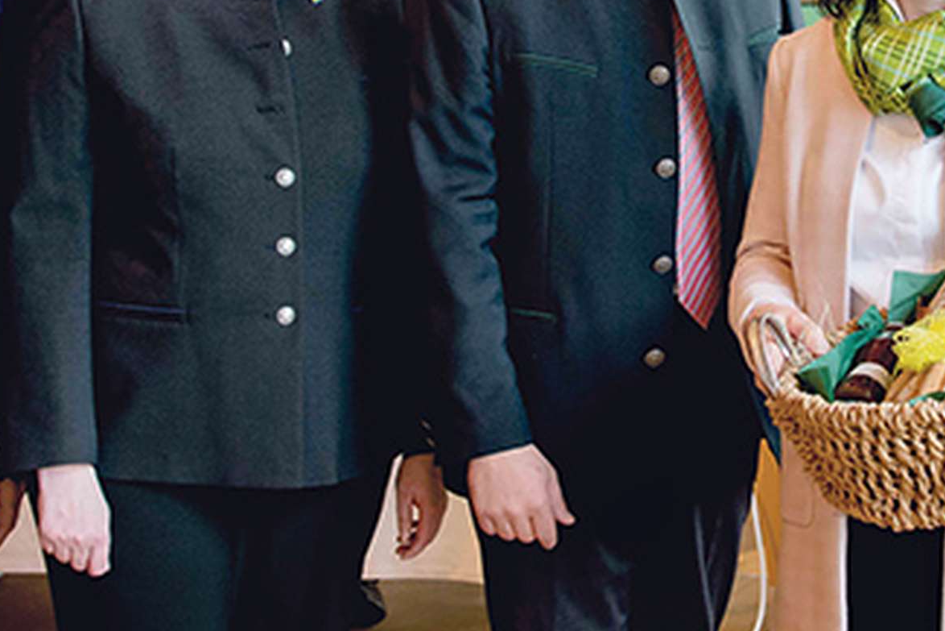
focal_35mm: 89
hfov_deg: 22.5
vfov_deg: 15.3
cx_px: 789
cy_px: 116
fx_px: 2336
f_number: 4.5
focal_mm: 34
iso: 800
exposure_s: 1/60
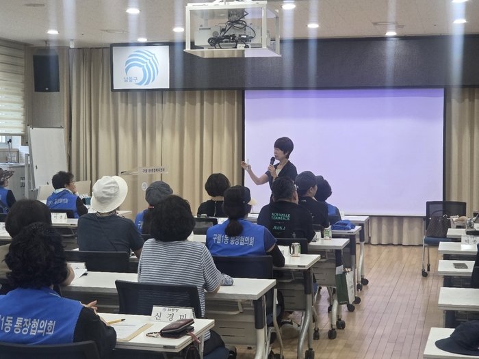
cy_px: 180
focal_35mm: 69
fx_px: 955
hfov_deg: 28.2
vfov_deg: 21.3
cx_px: 240
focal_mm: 7
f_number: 2.4
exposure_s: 1/120
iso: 250
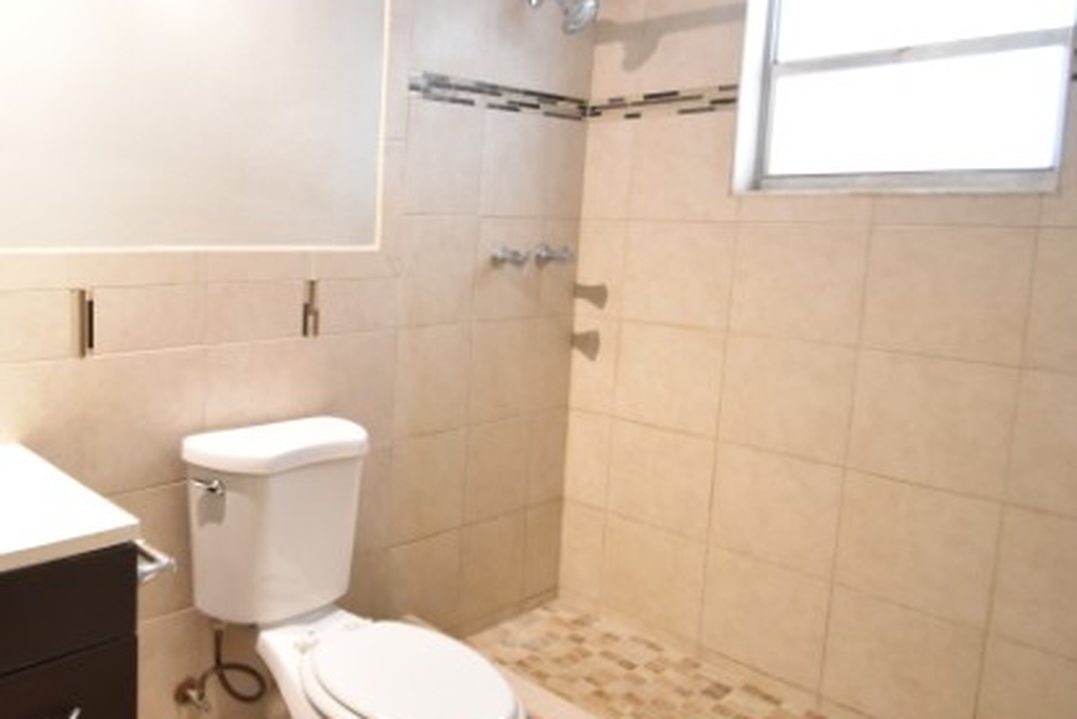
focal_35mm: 26
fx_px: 778
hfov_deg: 63.8
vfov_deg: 49.4
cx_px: 228
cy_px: 299
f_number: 3.5
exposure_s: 1/30
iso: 800
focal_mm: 10
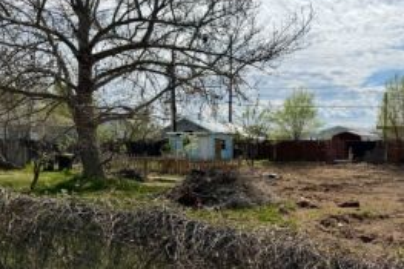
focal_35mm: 38
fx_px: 426
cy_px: 158
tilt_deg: -3.0
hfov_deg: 49.0
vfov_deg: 34.9
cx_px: 296
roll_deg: -0.4
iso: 80
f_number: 1.78
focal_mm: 6.76
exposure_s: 1/14286
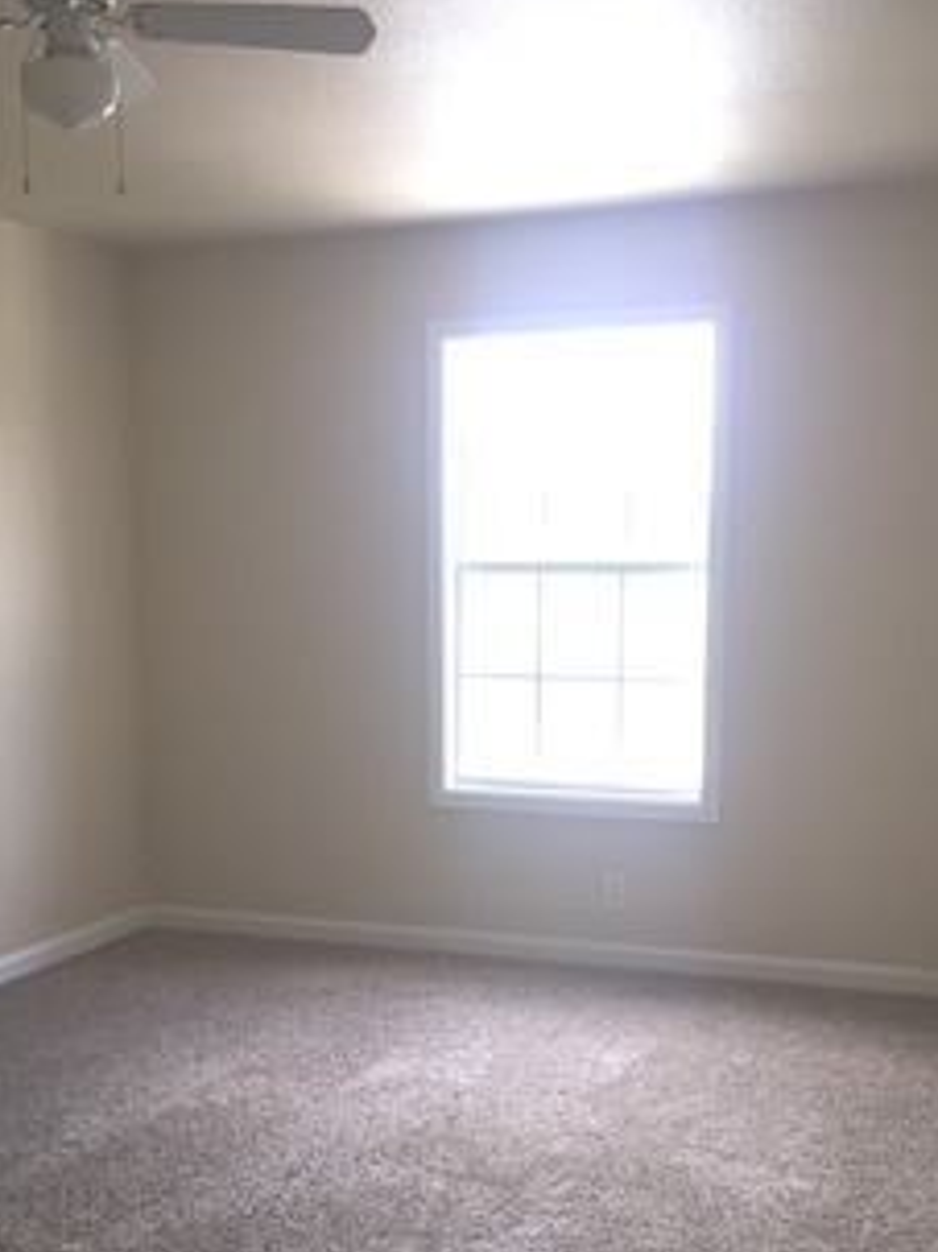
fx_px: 1663
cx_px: 376
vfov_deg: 40.8
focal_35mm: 46
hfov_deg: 31.4
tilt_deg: -8.8
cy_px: 822
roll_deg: +0.8
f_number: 2.2
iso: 80
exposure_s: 1/120
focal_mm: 4.15
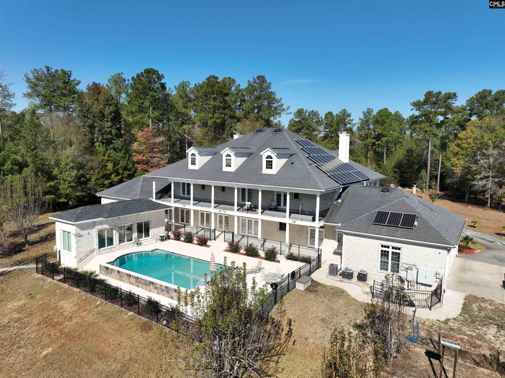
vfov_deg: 56.8
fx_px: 350
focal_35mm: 24
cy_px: 189
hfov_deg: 71.6
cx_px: 252
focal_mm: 12.29
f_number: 2.8
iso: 120
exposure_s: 1/2000
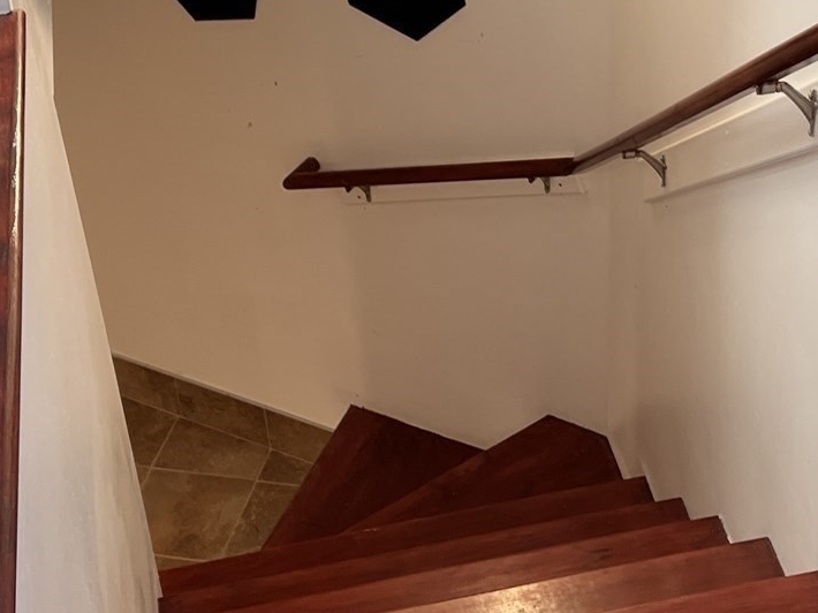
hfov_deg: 25.9
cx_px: 495
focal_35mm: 75
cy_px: 206
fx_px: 1772
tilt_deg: -36.6
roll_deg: +3.0
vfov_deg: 19.6
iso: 80
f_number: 1.5
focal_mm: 5.7
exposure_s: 1/60
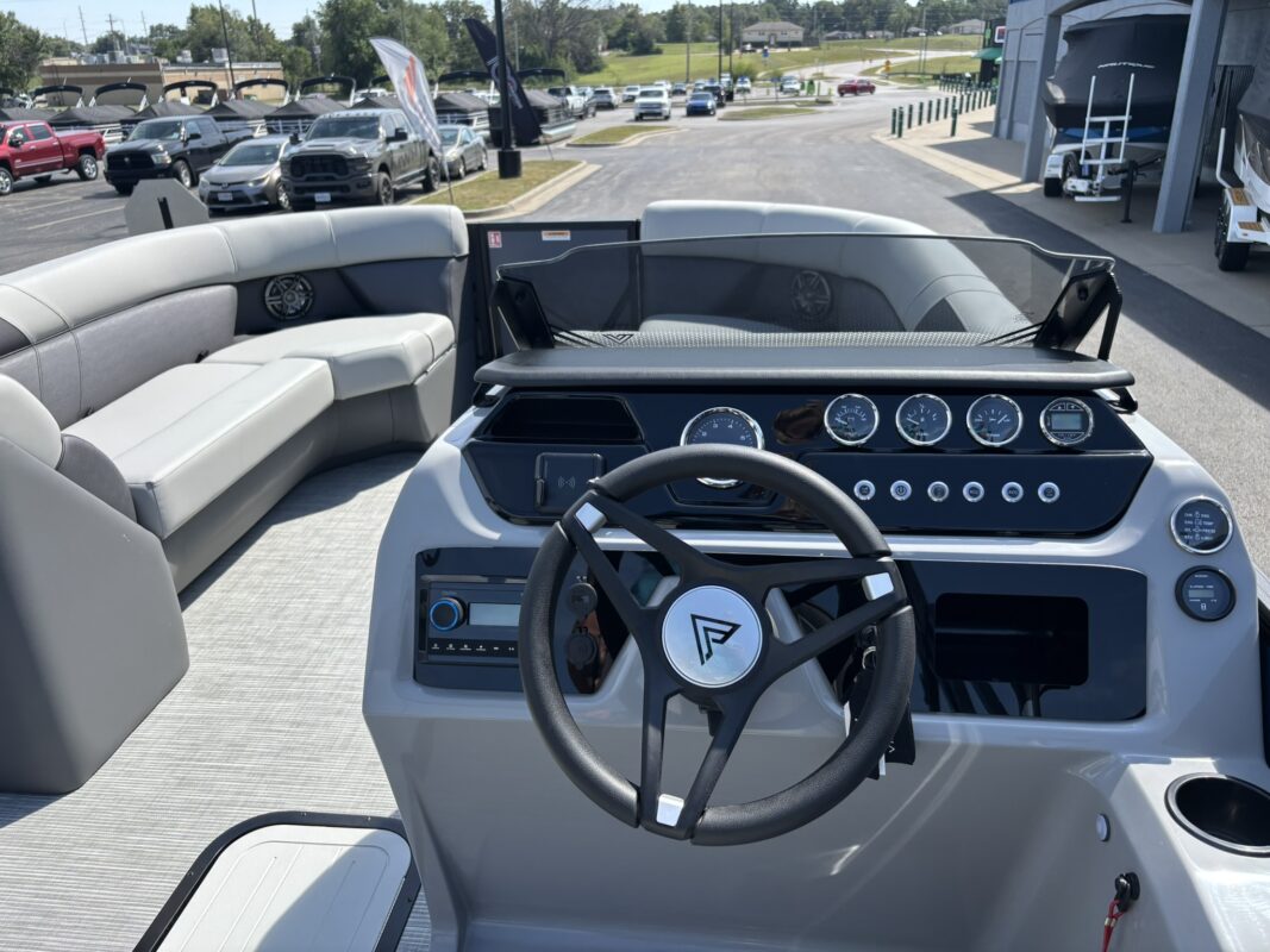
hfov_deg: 67.3
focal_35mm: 26
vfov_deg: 53.1
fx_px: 954
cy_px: 476
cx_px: 635
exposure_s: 1/1477
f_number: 1.6
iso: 50
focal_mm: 5.96
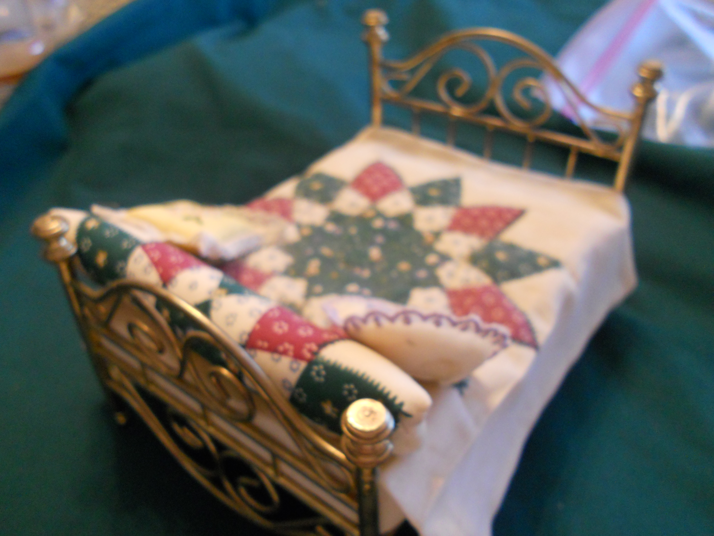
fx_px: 660
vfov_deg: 44.2
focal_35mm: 32
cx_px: 357
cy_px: 268
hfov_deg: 56.8
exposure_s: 1/25
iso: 400
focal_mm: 5.8
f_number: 3.5
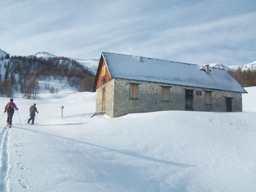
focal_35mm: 34
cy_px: 96
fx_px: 251
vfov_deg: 41.8
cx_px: 128
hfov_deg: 54.0
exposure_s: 1/500
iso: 80
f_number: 5.5
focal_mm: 5.7
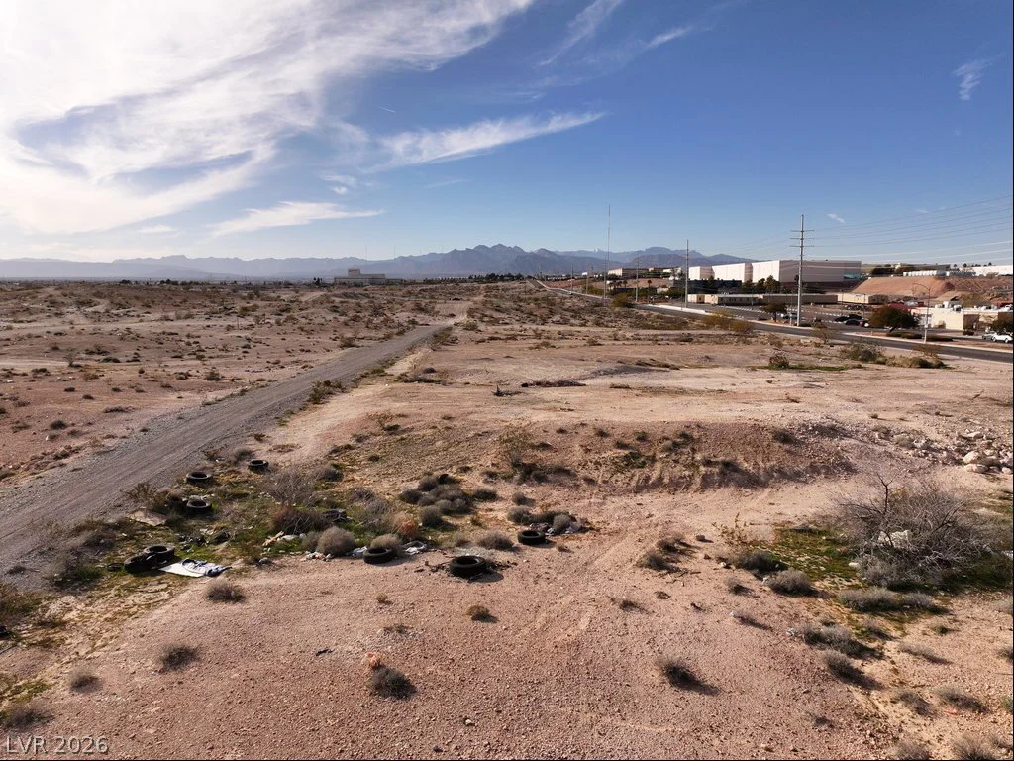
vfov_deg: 56.8
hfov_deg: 71.6
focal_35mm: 24
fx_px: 703
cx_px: 507
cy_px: 380
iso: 100
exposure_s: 1/3200
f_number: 2.8
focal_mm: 12.29
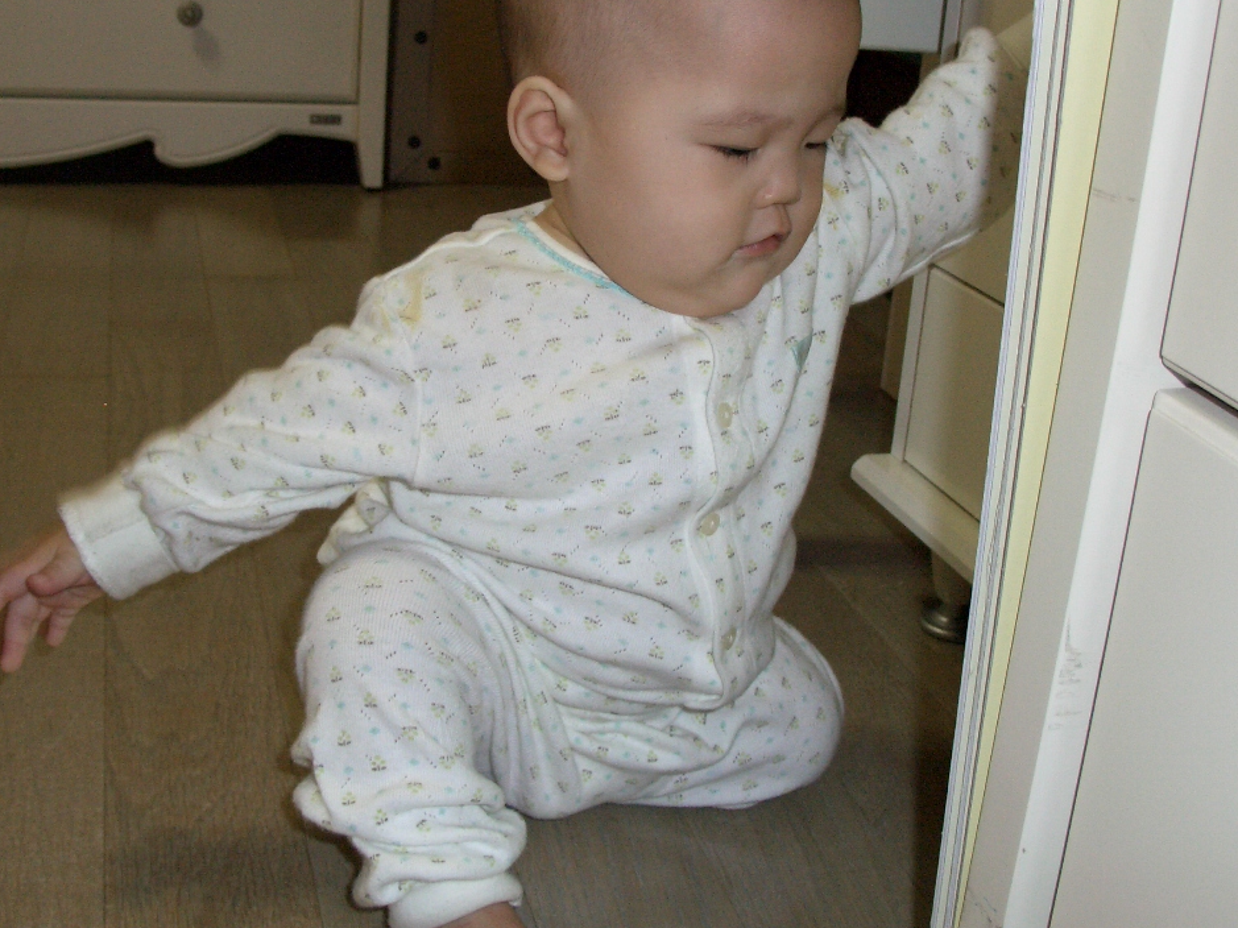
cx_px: 588
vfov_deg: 32.0
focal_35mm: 45
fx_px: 1609
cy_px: 344
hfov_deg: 42.1
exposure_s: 1/60
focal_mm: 7.1
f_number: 2.8
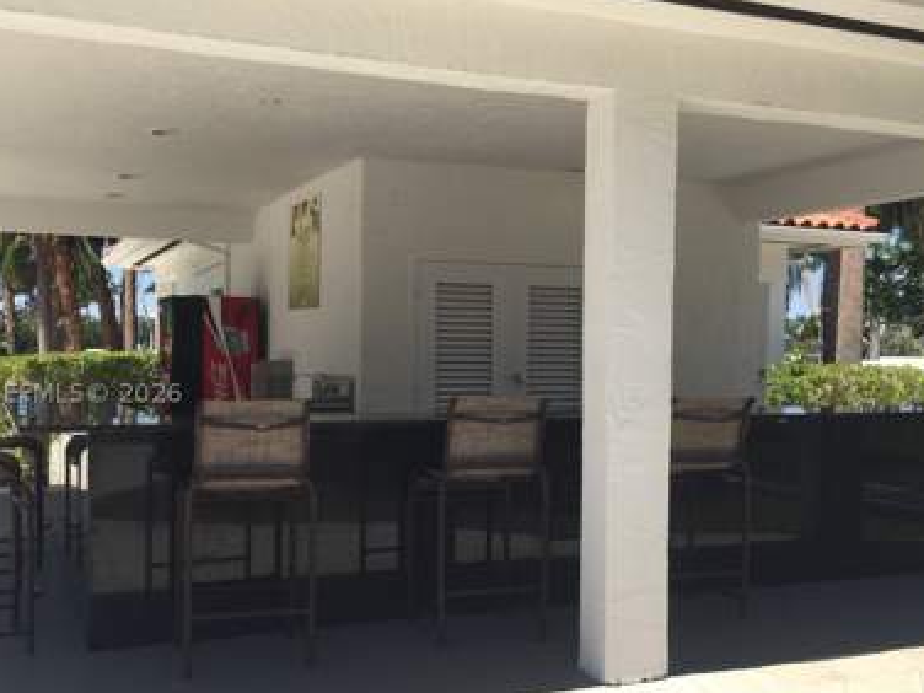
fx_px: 988
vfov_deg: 38.6
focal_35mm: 37
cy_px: 393
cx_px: 408
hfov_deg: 50.0
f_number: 2.2
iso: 32
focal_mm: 4.15
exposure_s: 1/1522
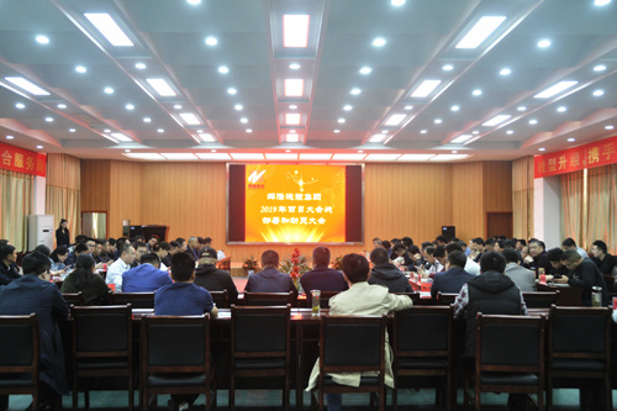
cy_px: 206
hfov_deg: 53.1
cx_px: 308
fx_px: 617
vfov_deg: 36.8
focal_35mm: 36
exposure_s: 1/60
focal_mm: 24
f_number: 5
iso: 560
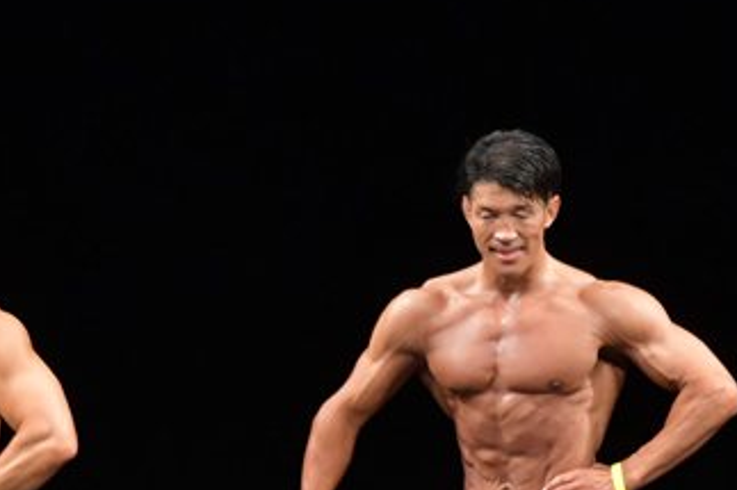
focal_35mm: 576
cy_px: 554
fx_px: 11785
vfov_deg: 2.4
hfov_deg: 3.6
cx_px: 619
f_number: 5.6
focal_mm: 160
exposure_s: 1/400
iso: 3200
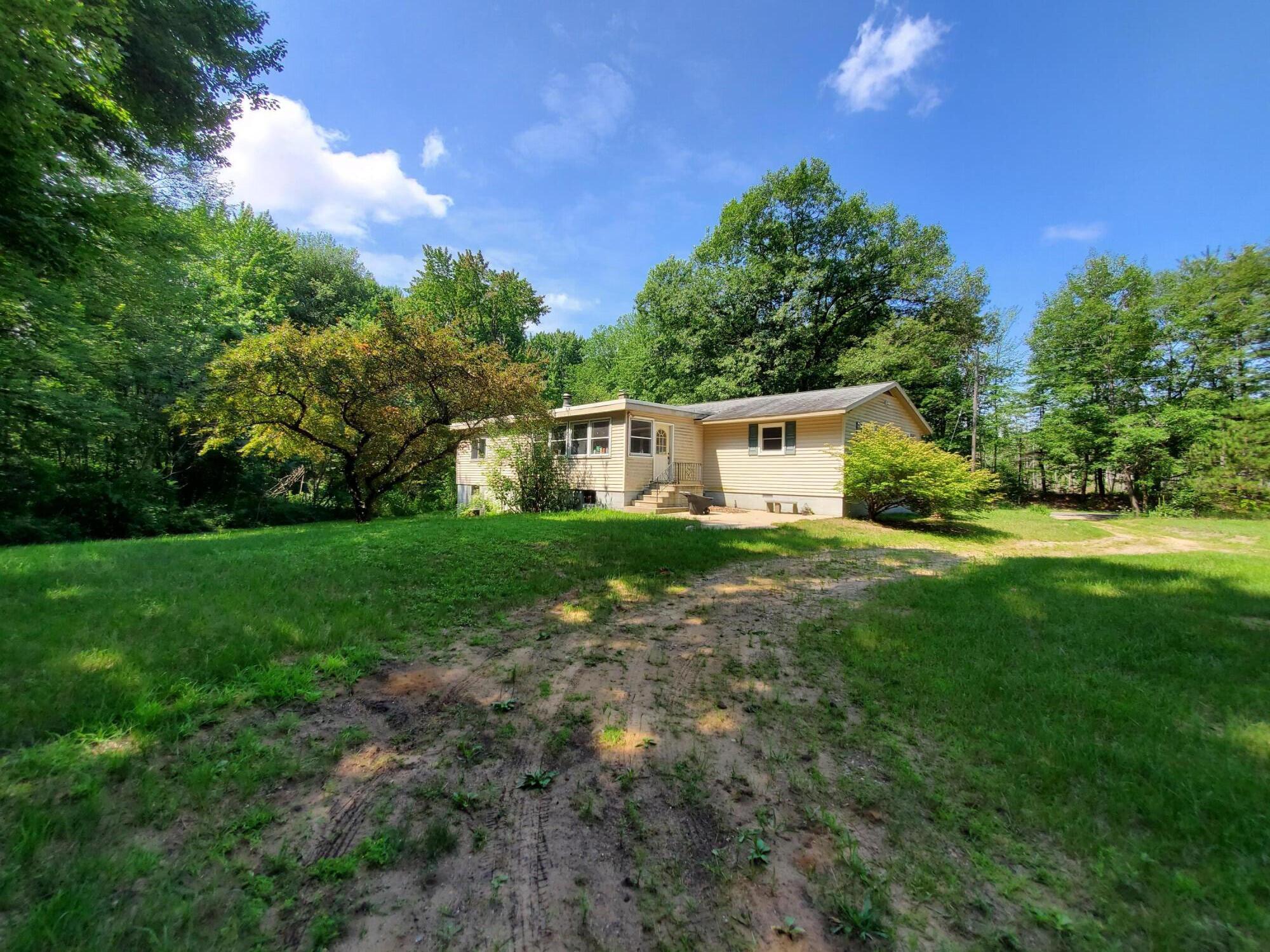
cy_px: 476
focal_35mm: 13
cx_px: 635
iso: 50
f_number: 2.2
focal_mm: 1.8
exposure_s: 1/563
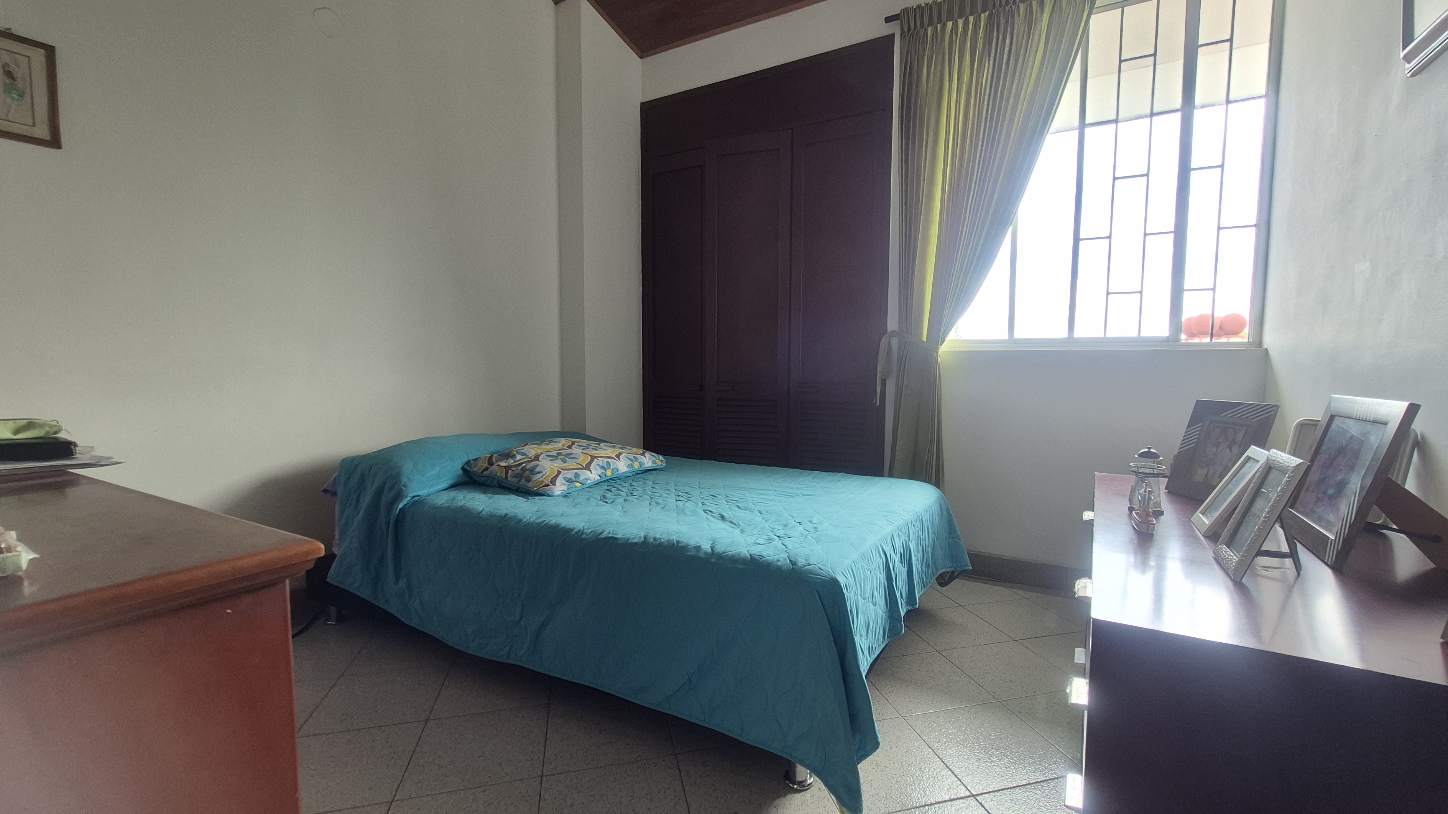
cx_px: 745
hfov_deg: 103.0
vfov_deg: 70.5
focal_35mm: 15
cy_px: 407
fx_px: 576
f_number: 2.2
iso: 50
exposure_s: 1/60
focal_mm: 1.74
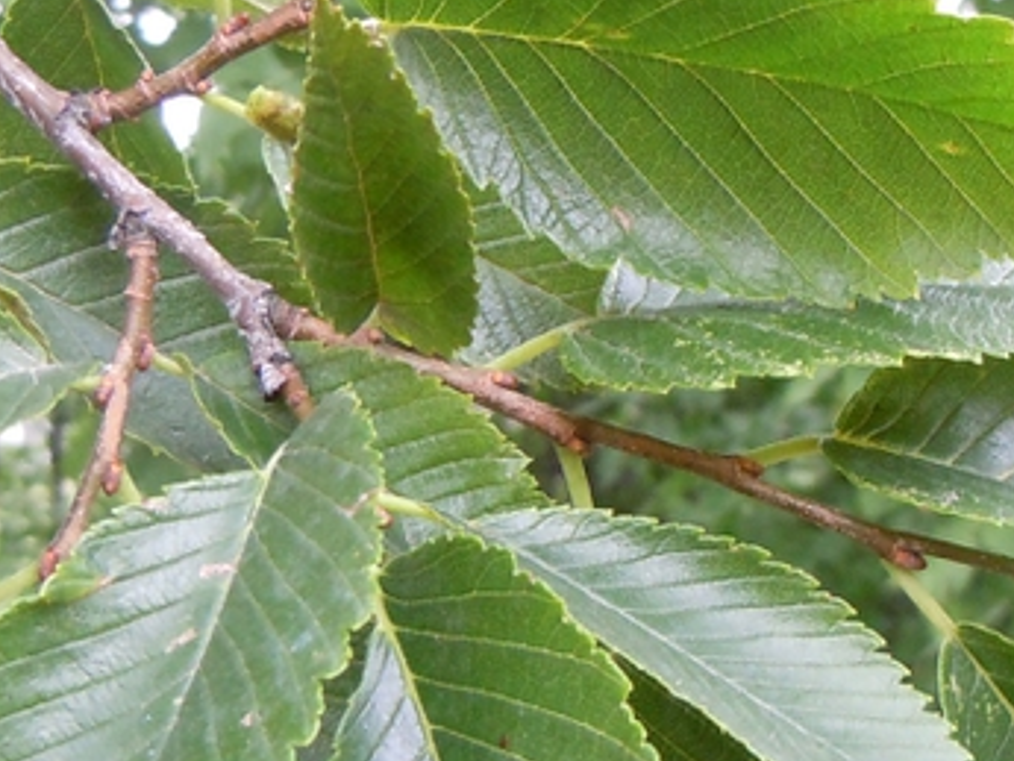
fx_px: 2608
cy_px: 452
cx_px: 688
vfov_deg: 16.6
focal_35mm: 89
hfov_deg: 21.9
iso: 400
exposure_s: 1/60
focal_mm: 5.4
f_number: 3.5
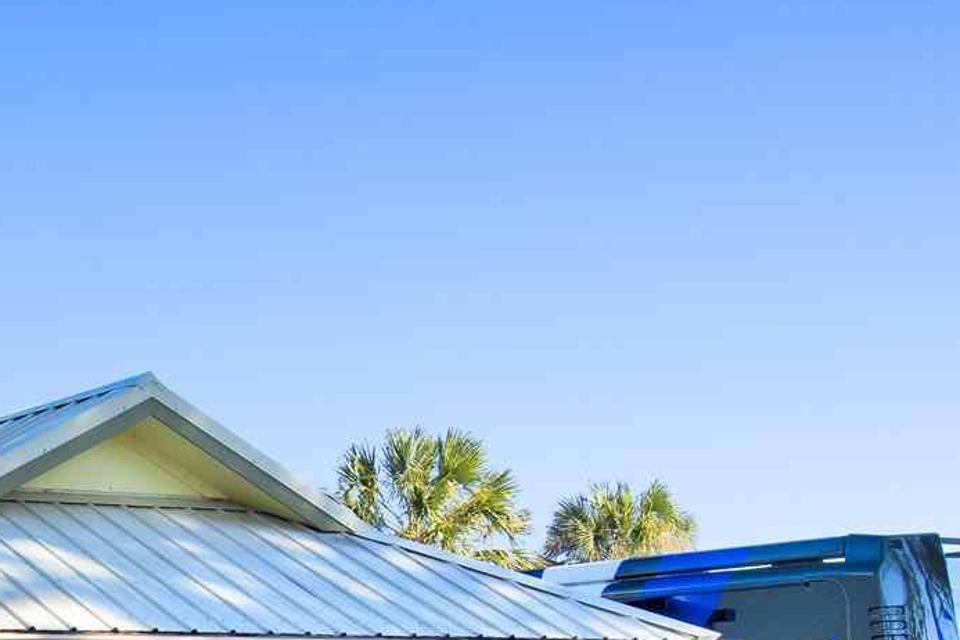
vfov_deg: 19.2
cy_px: 707
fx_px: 1813
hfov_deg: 25.5
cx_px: -285
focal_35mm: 68
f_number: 11
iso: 200
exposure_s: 1/100
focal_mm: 23
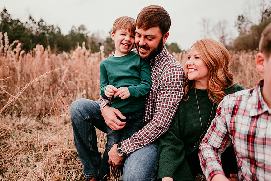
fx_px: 181
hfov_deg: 73.7
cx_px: 136
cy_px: 90
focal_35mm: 24
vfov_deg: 53.2
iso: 100
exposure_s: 1/160
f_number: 2.2
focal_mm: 24
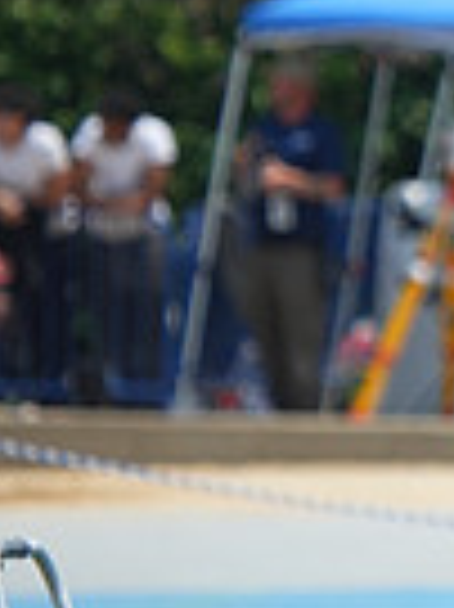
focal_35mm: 969
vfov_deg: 2.0
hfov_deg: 1.5
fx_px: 16972
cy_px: -47
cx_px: 1299
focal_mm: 235
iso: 400
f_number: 5.6
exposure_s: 1/1600
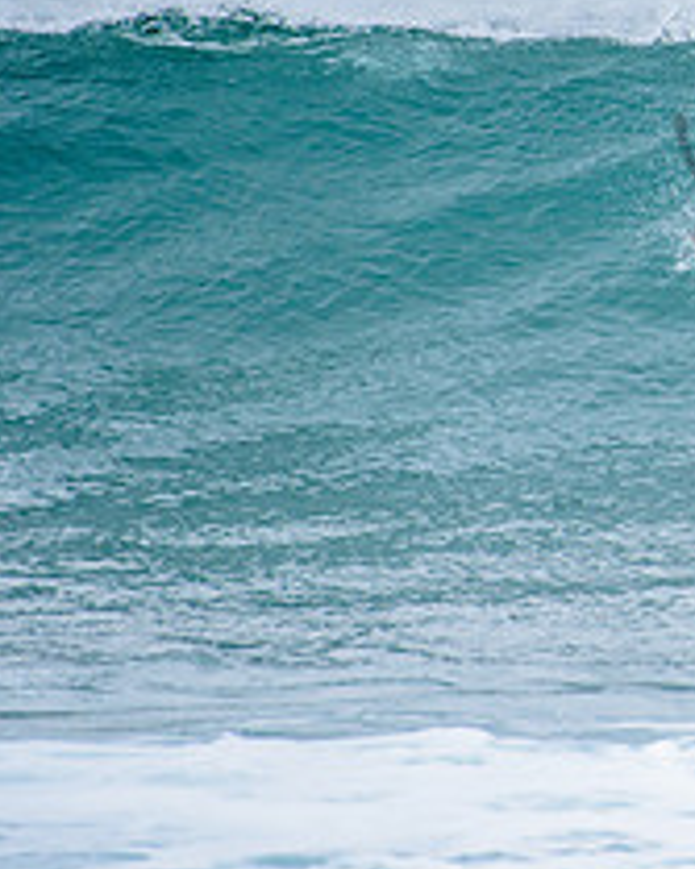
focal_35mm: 1301
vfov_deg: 1.5
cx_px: 1103
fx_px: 33475
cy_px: 143
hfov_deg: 1.2
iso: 360
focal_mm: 500
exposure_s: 1/2000
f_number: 5.6
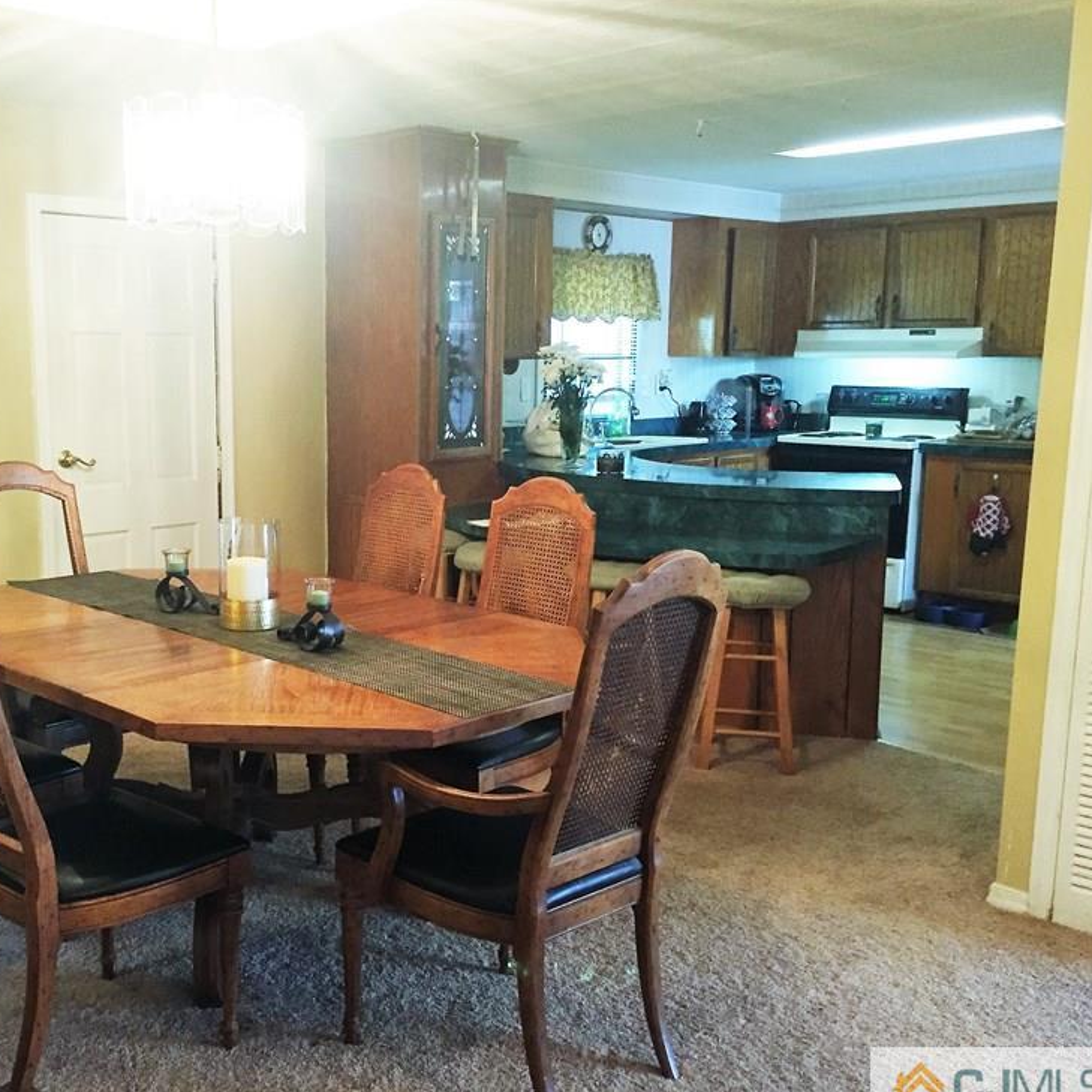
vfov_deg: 46.0
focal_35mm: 36
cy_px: 566
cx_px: 409
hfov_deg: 45.7
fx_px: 1285
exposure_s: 1/30
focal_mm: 4.15
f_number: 2.2
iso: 200
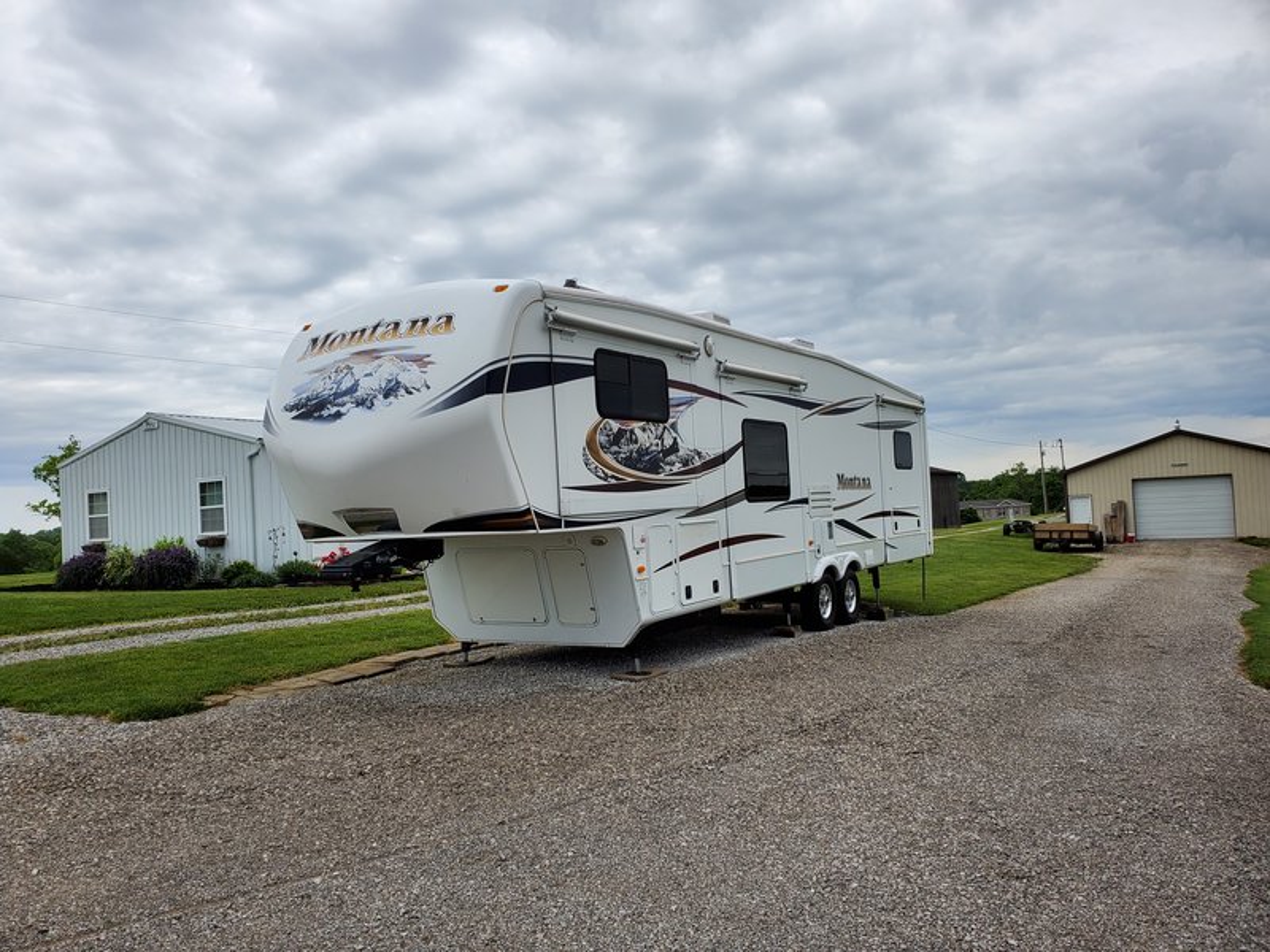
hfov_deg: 67.3
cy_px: 476
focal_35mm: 26
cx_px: 635
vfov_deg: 53.1
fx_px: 954
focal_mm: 4.3
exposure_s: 1/159
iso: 50
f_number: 2.4
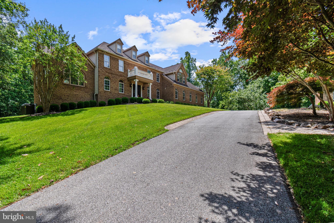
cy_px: 112
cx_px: 167
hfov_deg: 100.4
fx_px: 139
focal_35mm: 15
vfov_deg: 77.3
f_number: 8
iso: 200
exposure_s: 1/400
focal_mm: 10
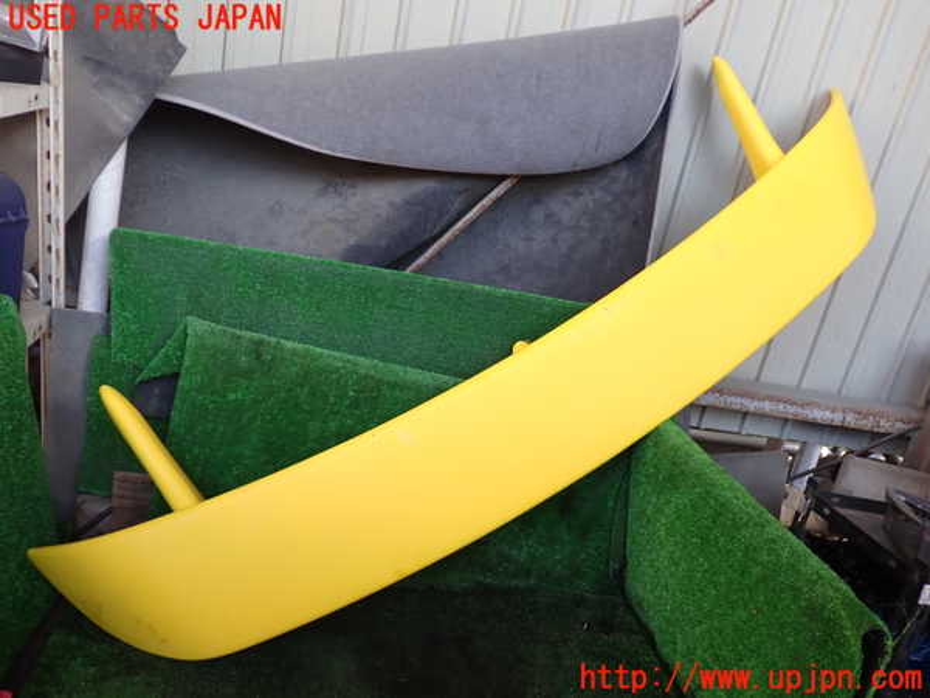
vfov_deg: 46.8
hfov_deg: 60.0
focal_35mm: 30
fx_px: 806
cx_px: 465
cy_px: 349
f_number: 2.3
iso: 100
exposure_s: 1/100
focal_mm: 5.4
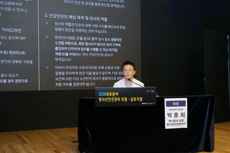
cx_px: 115
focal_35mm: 48
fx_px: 307
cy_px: 76
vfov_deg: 28.1
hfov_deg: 41.1
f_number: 7.1
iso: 400
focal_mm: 48
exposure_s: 1/100
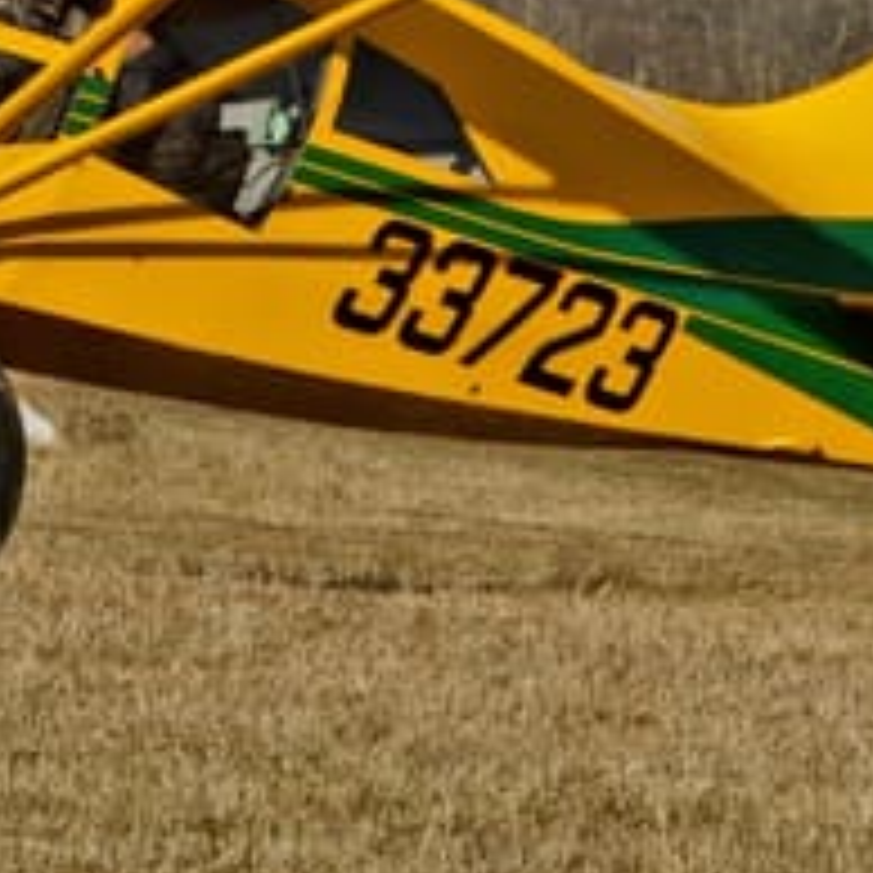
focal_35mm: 504
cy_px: -14
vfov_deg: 3.5
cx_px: 126
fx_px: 14380
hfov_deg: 3.5
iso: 1000
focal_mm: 180
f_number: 25
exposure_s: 1/200
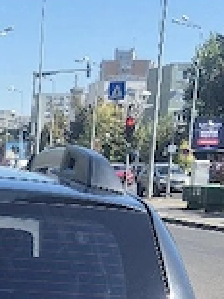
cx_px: -110
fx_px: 1028
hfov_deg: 11.9
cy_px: 515
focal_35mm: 119
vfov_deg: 14.8
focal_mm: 5.4
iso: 25
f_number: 1.8
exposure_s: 1/909
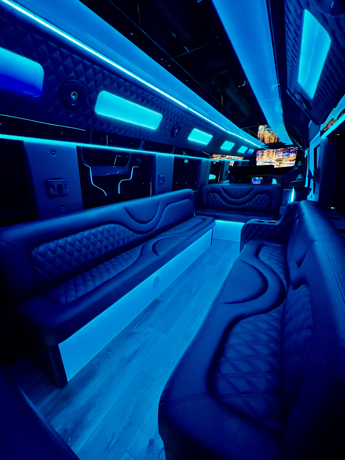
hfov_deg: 89.9
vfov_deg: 106.2
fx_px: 173
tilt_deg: -16.0
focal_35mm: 13
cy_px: 230
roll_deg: +3.9
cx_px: 172
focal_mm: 1.57
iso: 1000
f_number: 1.8
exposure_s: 1/44
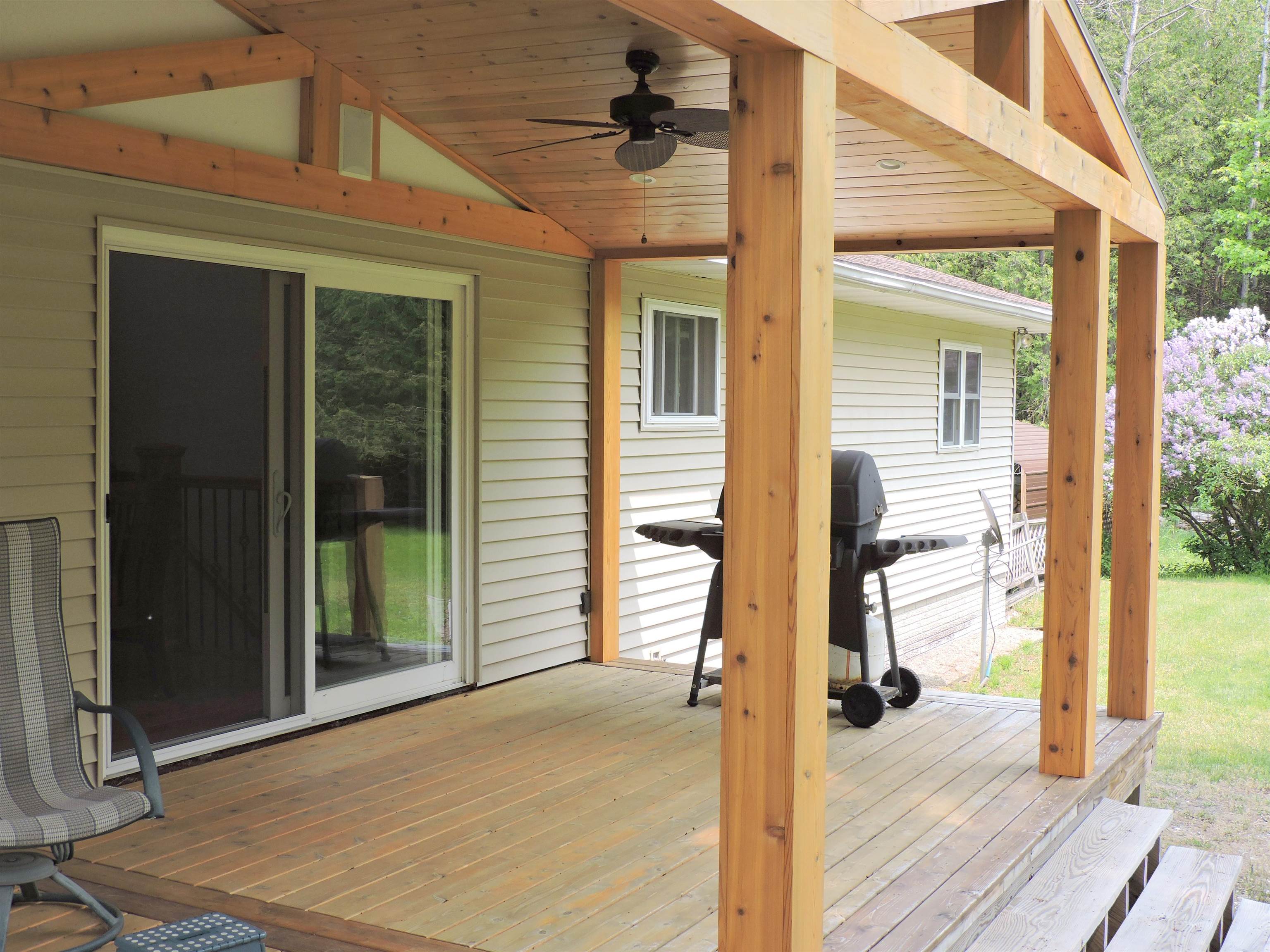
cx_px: 635
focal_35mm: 43
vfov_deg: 33.6
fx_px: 1578
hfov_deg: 43.9
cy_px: 476
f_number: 3.4
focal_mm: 7.7
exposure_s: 1/250
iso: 100
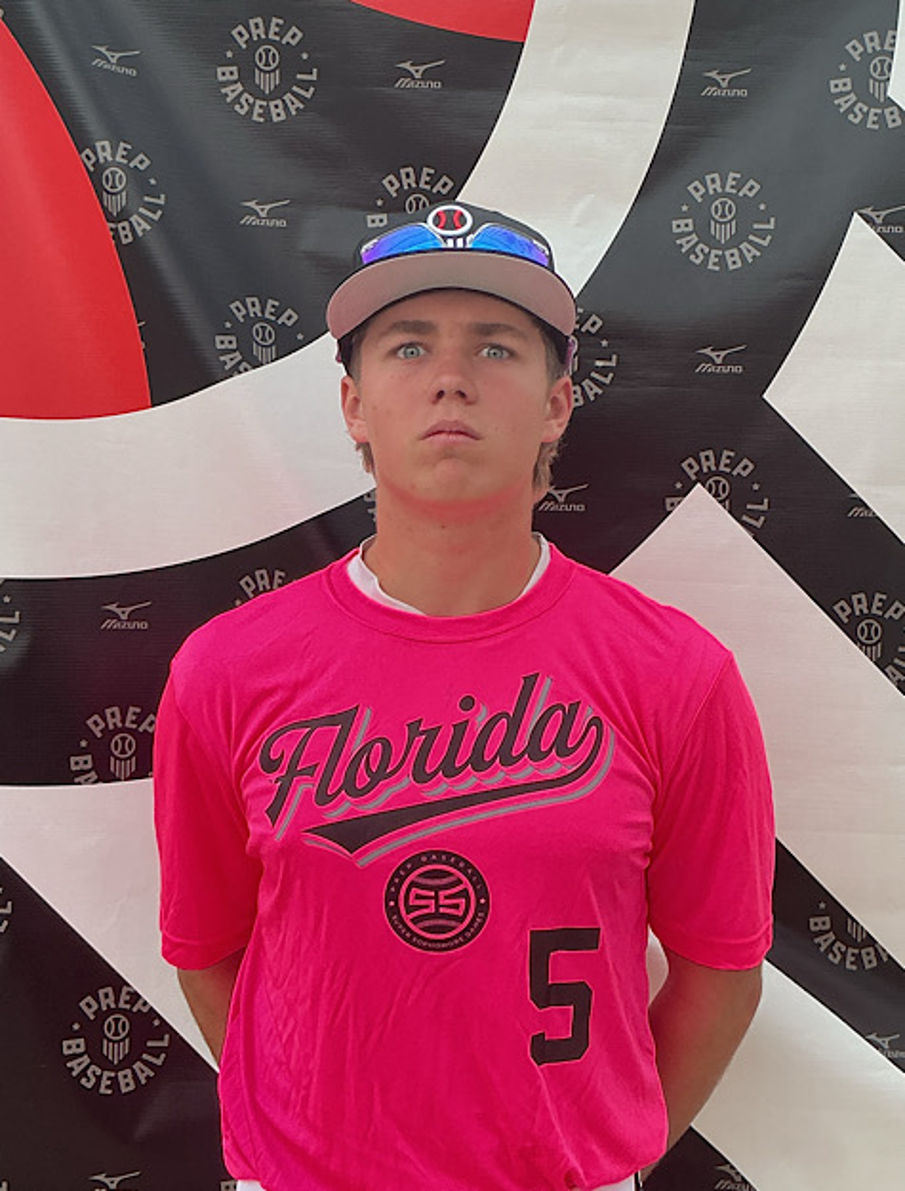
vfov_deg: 61.4
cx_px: 452
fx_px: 1002
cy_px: 596
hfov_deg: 48.6
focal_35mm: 29
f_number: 1.8
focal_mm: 3
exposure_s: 1/1279
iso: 25
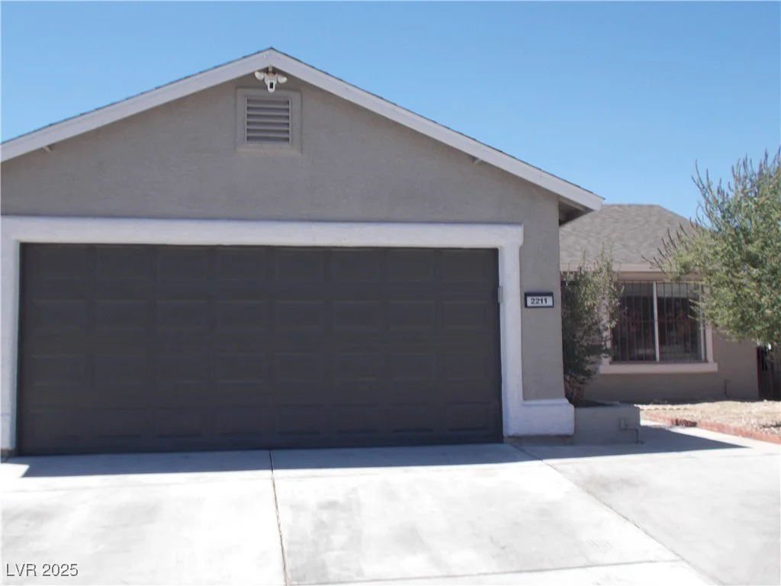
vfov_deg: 36.8
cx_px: 390
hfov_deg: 47.9
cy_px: 293
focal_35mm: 39
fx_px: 880
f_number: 9.8
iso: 80
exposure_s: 1/100
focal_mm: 6.9
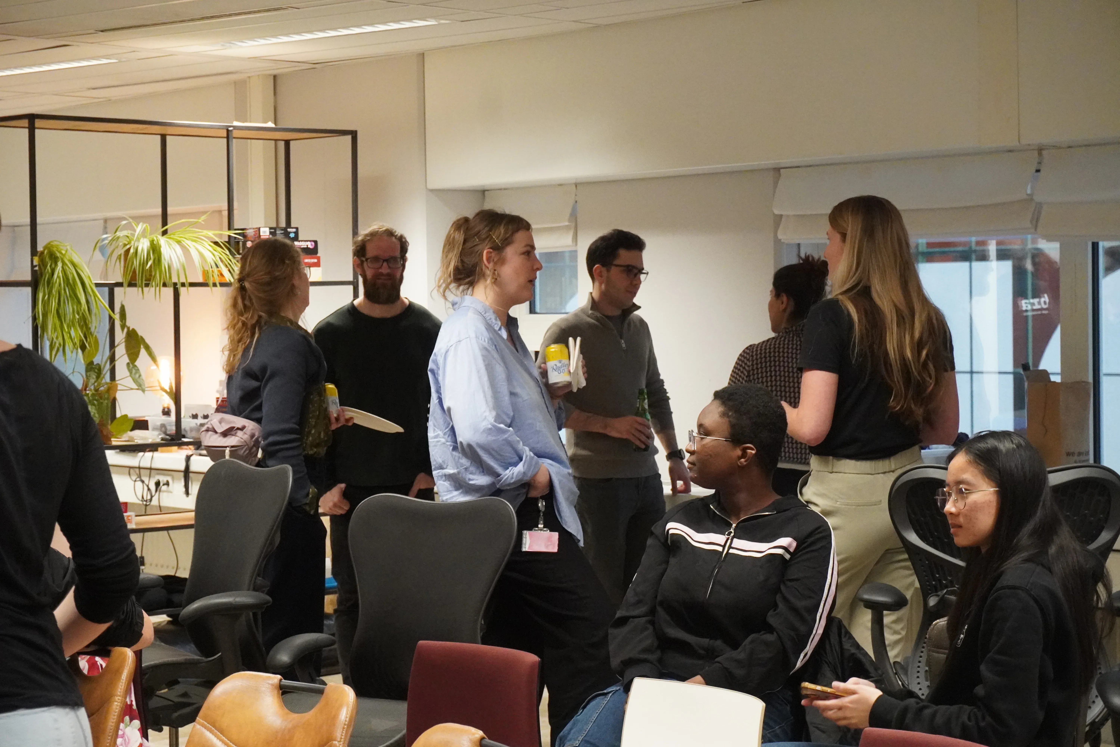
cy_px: 374
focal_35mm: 75
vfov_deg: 18.2
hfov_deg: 27.0
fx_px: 2333
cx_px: 560
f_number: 7.1
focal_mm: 50
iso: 6400
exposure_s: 1/60
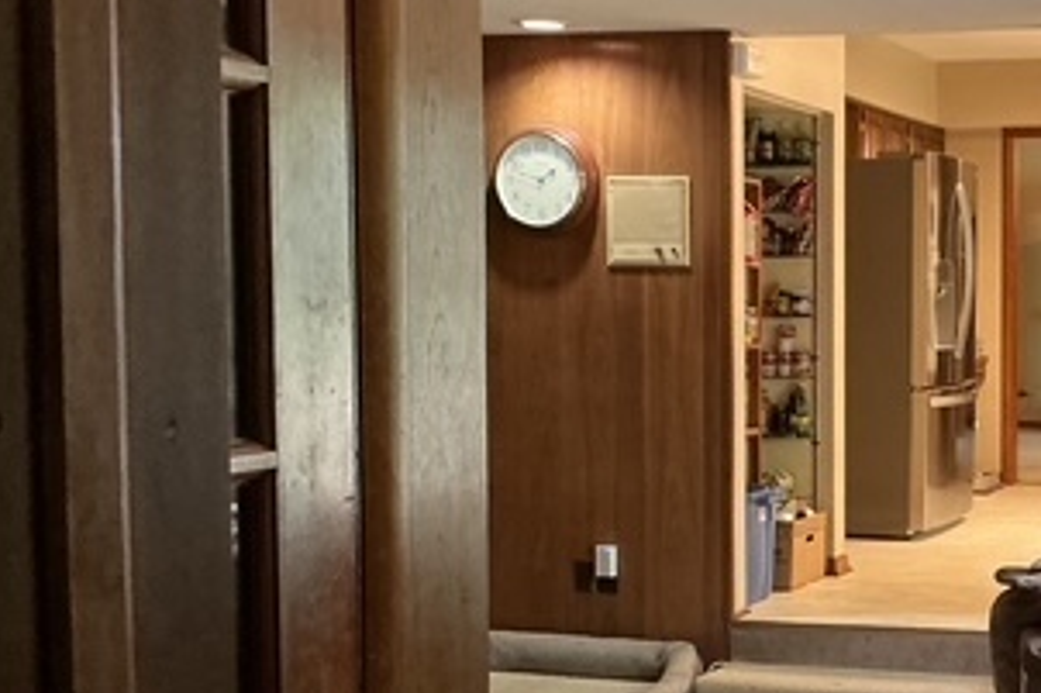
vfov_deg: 21.2
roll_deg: -0.5
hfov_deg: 29.7
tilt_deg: -4.5
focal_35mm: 64
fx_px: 1850
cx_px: 1000
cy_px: 410
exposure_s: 1/40
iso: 200
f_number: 1.8
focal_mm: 3
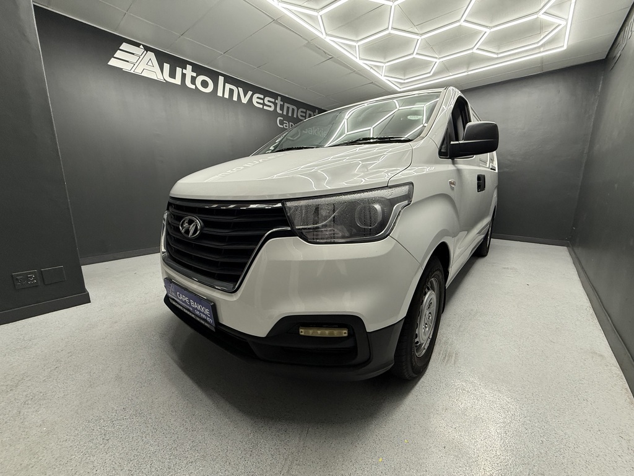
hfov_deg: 102.1
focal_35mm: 14
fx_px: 256
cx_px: 317
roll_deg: -0.8
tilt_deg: -11.2
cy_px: 238
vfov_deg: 85.7
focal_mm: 2.22
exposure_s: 1/100
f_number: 2.2
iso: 200
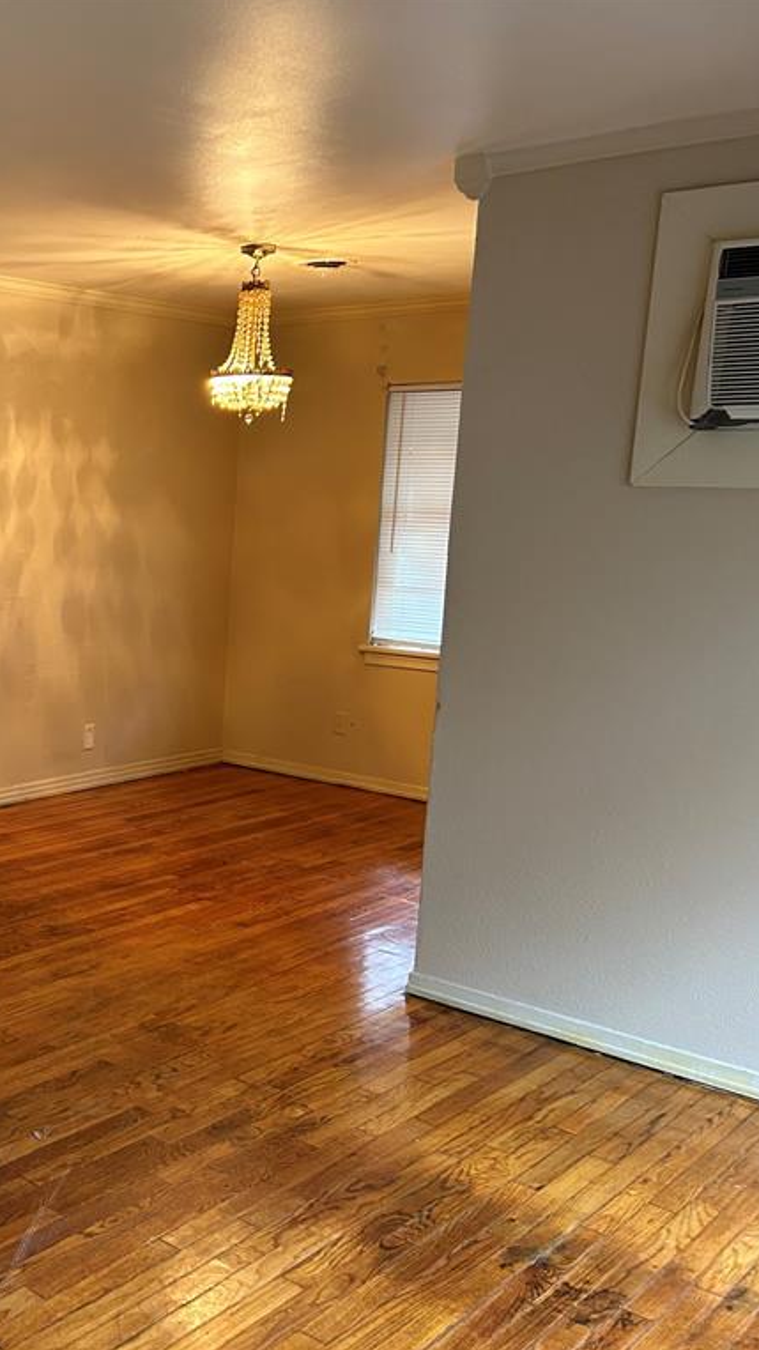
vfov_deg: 52.8
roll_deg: -0.8
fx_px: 1360
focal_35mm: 38
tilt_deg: -8.1
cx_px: -131
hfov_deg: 27.7
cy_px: 674
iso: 250
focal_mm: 5.7
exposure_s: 1/60
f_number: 1.5
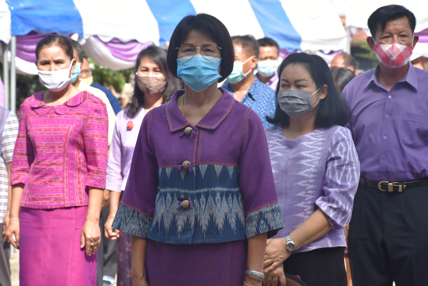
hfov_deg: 13.0
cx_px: 214
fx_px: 1872
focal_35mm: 158
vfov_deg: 8.7
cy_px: 143
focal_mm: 105
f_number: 8
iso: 200
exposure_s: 1/250
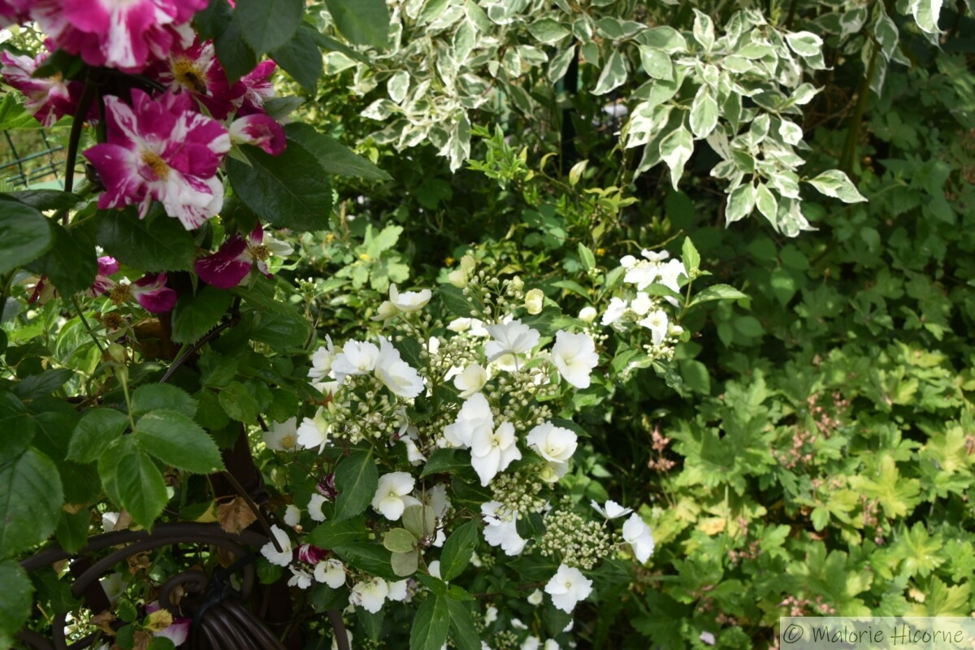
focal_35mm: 33
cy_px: 325
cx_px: 488
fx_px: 894
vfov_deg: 40.0
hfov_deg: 57.2
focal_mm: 22
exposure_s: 1/250
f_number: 8
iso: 200
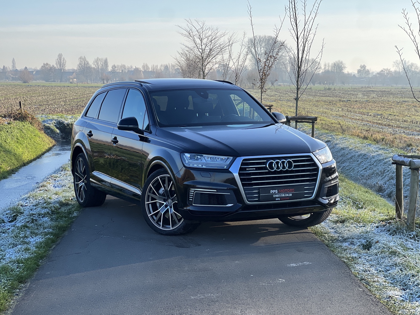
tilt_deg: -3.3
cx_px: 210
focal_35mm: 77
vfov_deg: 19.1
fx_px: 934
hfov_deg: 25.3
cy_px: 158
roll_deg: -0.6
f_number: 2.8
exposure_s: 1/257
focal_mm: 9
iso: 25
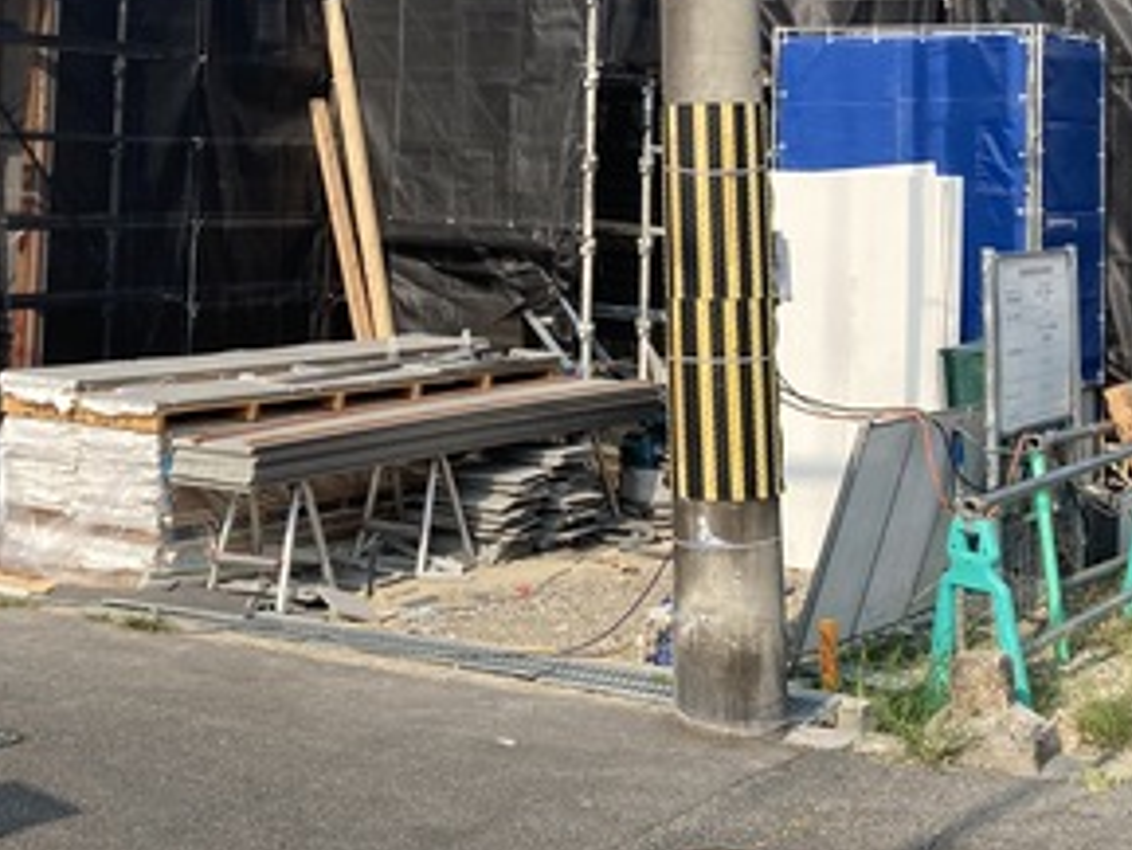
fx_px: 2028
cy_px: 4
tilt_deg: +5.2
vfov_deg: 22.8
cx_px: 431
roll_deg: -1.9
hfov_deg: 31.1
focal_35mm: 62
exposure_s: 1/1200
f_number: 1.8
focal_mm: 3.99
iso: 20
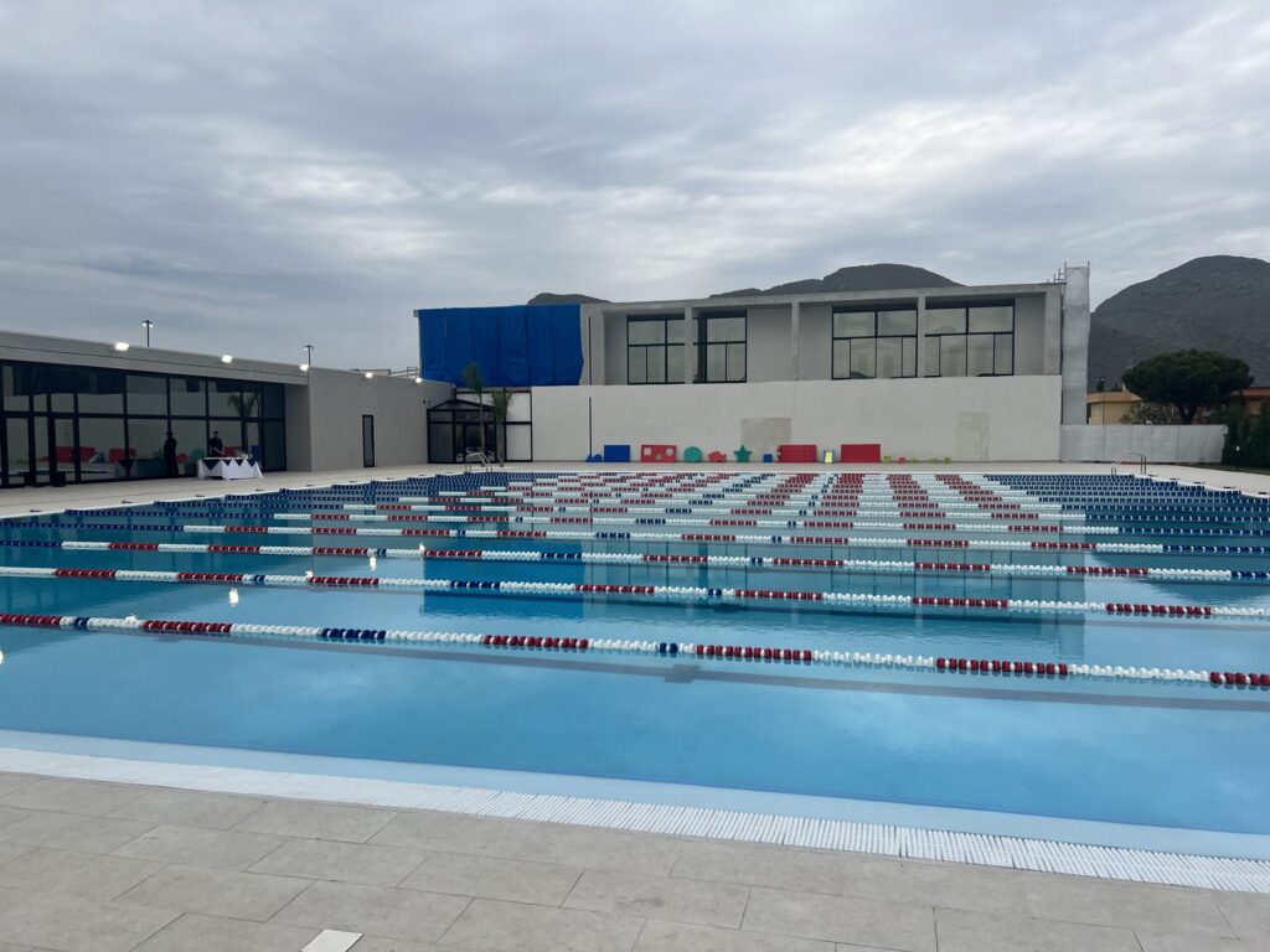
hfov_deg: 67.3
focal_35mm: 26
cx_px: 635
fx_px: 954
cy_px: 476
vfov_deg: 53.1
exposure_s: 1/3704
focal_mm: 5.7
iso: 50
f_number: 1.5
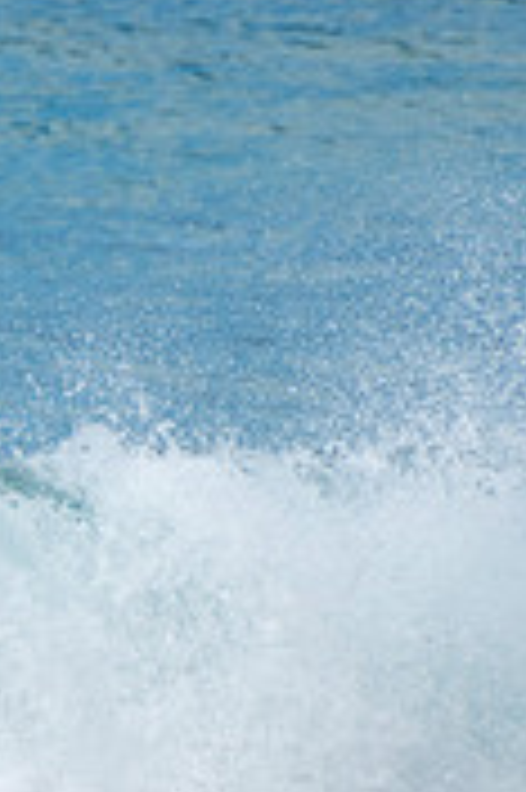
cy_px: 479
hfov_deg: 0.7
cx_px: -535
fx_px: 43367
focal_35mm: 1975
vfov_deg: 1.0
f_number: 5.6
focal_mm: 400
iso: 220
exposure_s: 1/1250
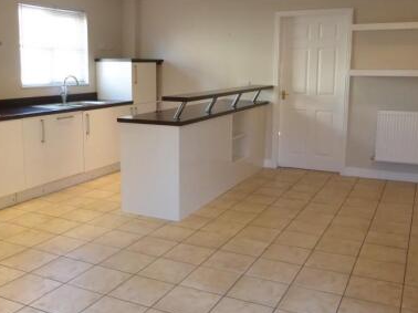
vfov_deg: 38.5
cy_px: 133
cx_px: 186
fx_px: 447
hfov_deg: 50.1
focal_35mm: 37
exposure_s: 1/50
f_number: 3.3
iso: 400
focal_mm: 4.3
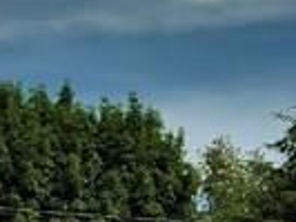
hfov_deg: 9.0
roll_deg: +0.0
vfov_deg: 6.8
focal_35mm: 216
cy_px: 322
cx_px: -58
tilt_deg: +3.8
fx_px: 1849
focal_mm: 3.99
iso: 20
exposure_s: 1/2558
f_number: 1.8
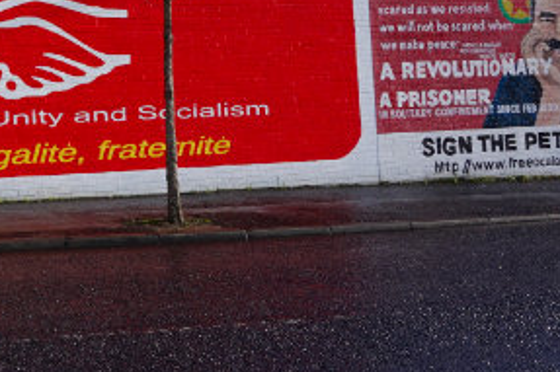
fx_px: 1042
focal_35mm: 67
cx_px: -107
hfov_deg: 26.8
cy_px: 9
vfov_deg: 19.7
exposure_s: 1/80
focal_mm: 16
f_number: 11
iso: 100
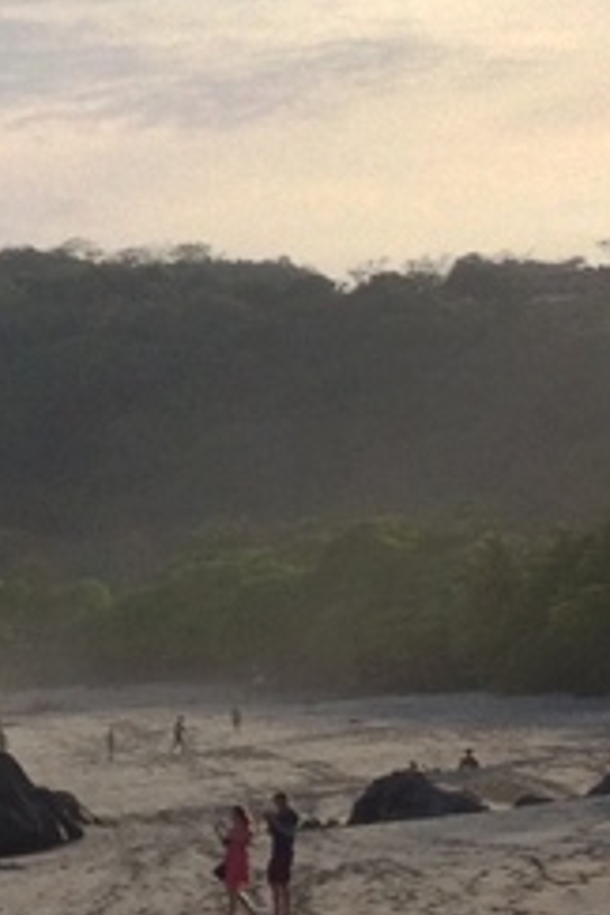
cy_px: 572
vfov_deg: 11.4
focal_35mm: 180
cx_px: -1465
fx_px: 4575
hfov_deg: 6.6
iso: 50
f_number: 2.4
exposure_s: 1/1200
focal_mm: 4.28
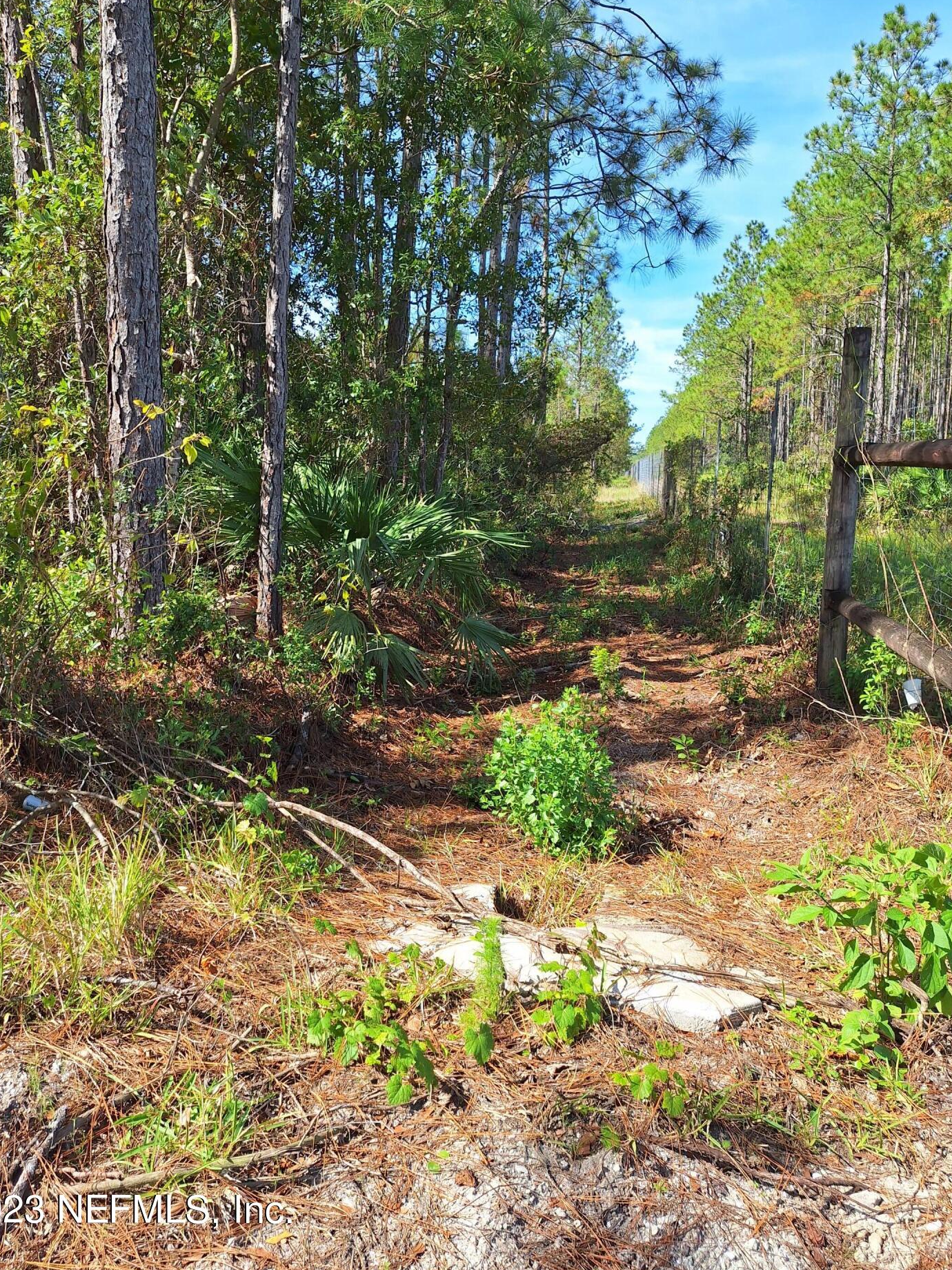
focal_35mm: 25
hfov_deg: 54.8
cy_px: 583
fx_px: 917
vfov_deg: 69.3
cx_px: 445
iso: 40
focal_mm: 5.54
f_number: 1.8
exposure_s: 1/1391
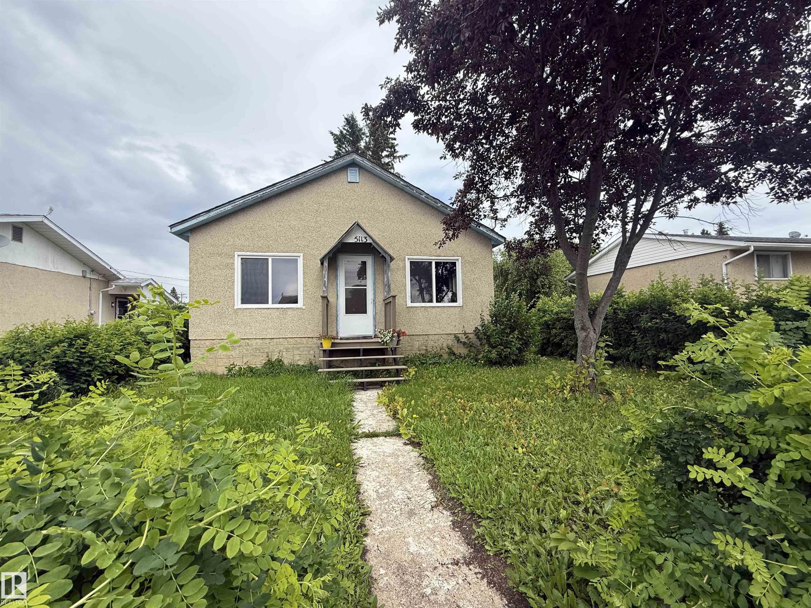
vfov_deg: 85.7
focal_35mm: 14
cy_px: 304
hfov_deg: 102.1
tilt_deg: +4.0
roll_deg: +0.6
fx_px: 328
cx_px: 406
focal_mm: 2.22
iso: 50
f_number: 2.2
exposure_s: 1/1167
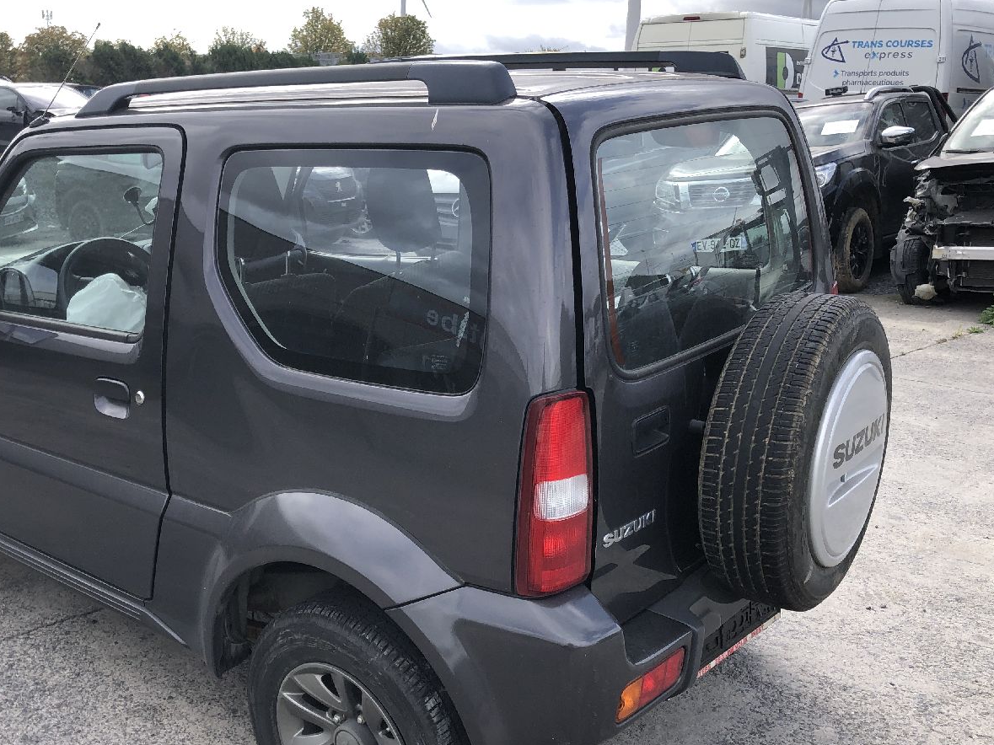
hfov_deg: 48.6
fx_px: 1091
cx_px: 383
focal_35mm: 38
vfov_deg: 37.6
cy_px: 423
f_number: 1.8
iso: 20
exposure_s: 1/631
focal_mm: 3.99
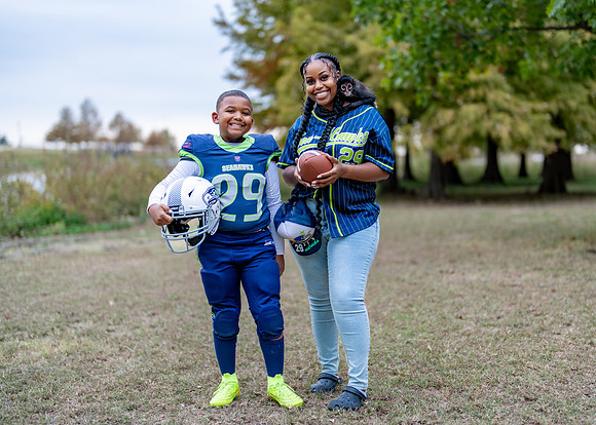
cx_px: 333
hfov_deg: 35.1
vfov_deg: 25.5
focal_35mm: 56
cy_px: 215
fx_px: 941
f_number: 1.2
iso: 200
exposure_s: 1/500
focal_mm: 50
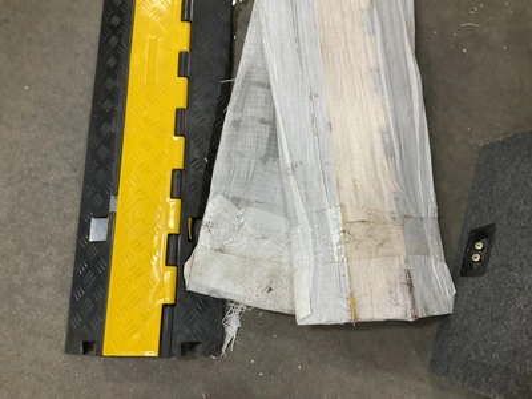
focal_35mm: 29
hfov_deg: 61.7
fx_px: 446
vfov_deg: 48.2
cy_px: 200
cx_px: 266
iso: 125
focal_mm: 3
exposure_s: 1/60
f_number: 1.8
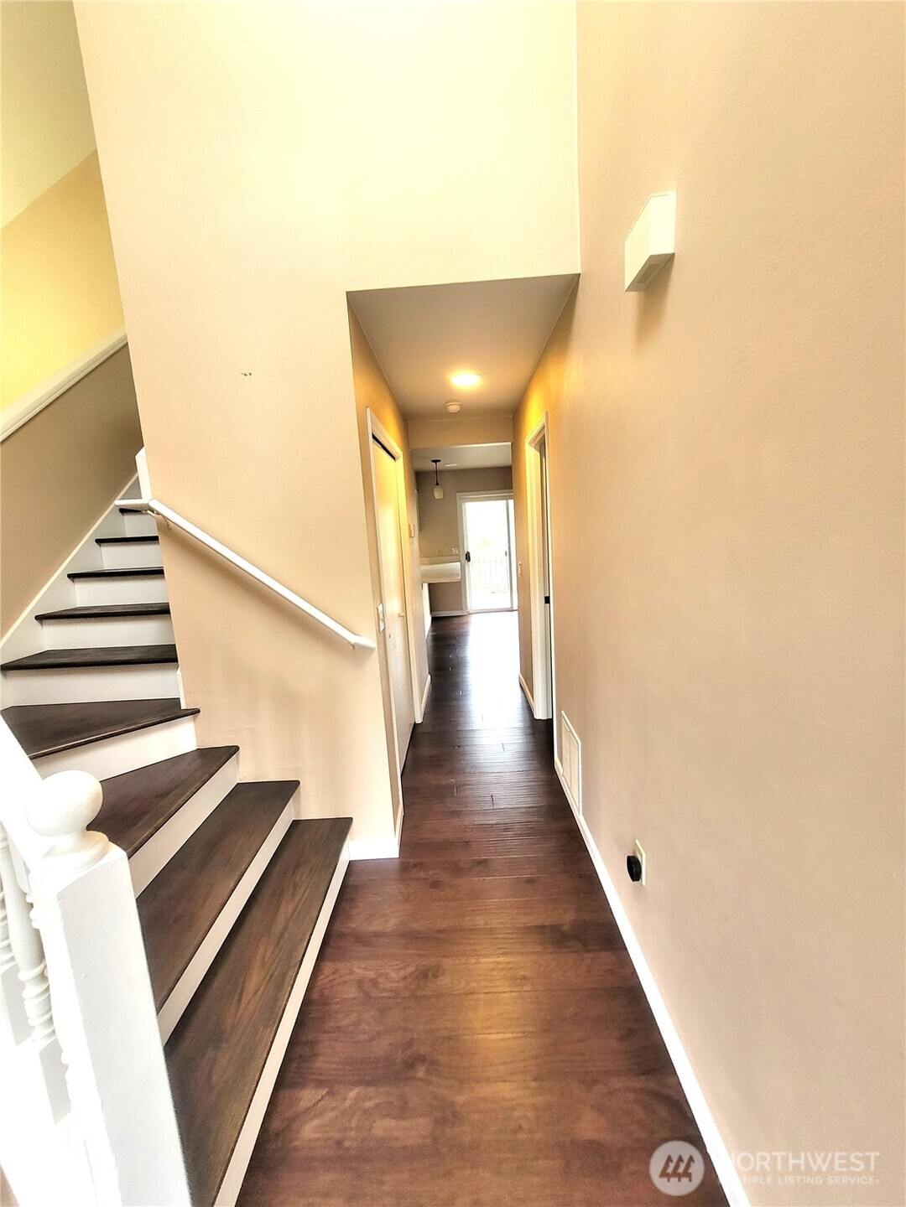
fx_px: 454
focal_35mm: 13
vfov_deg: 106.2
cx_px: 453
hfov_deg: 89.9
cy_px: 604
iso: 160
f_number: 2.2
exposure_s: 1/60
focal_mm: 1.74
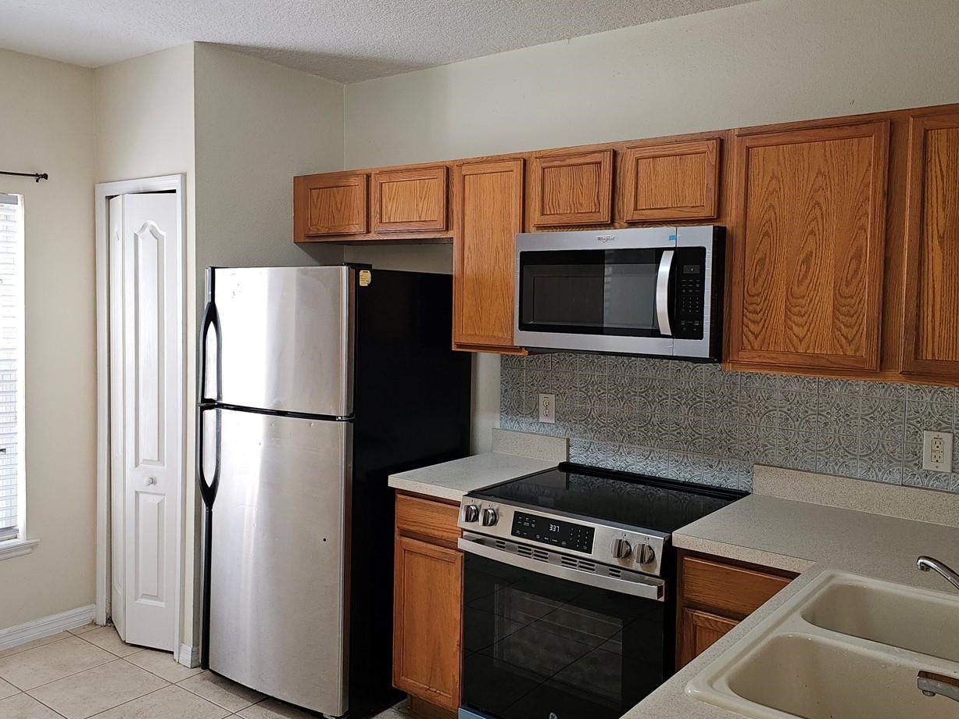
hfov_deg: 59.9
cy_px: 339
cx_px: 524
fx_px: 831
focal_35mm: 30
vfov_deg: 46.8
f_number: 1.7
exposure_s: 1/60
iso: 80
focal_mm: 6.3
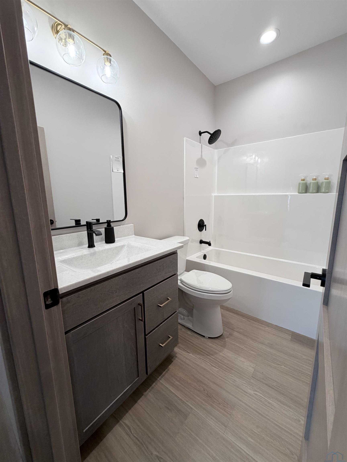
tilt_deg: -10.0
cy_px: 231
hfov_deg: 85.7
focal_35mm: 14
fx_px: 187
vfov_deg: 102.1
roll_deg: +1.1
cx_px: 174
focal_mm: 2.22
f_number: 2.2
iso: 160
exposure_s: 1/120
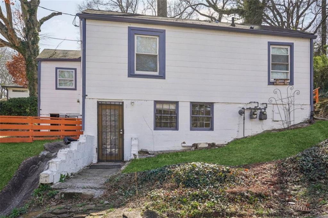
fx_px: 273
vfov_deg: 43.6
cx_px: 164
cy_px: 109
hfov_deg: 61.9
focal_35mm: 30
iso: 800
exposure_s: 1/800
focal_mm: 30
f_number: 8
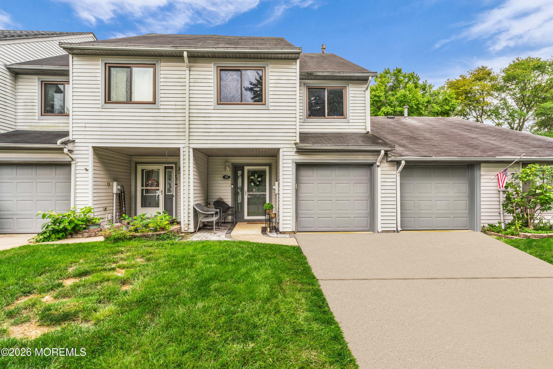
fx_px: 269
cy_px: 184
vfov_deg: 68.9
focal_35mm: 18
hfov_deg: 91.6
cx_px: 276
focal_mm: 17.5
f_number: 22
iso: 100
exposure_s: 1/4
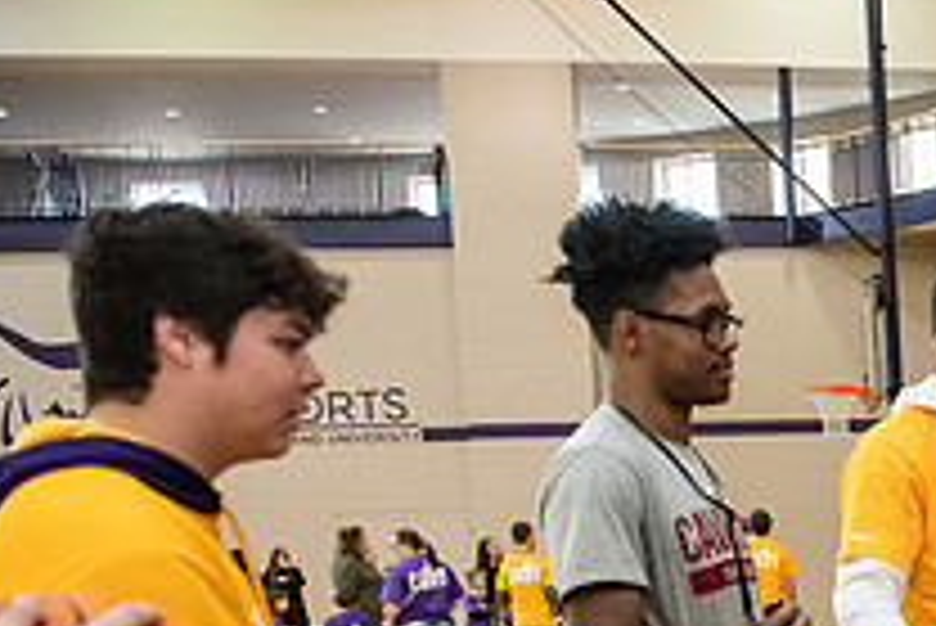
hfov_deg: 25.4
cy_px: 808
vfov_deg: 18.9
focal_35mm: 67
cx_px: 1256
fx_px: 1743
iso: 3200
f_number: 3.5
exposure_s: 1/160
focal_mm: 24
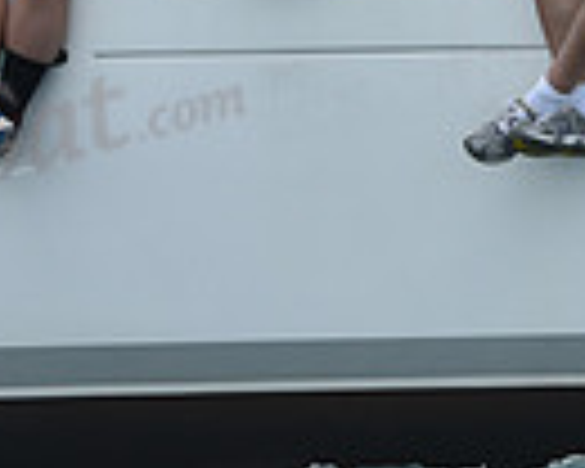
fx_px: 6891
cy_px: -133
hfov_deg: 4.9
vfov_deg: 3.9
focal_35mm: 398
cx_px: 482
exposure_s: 1/1250
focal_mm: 95
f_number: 7.1
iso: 250
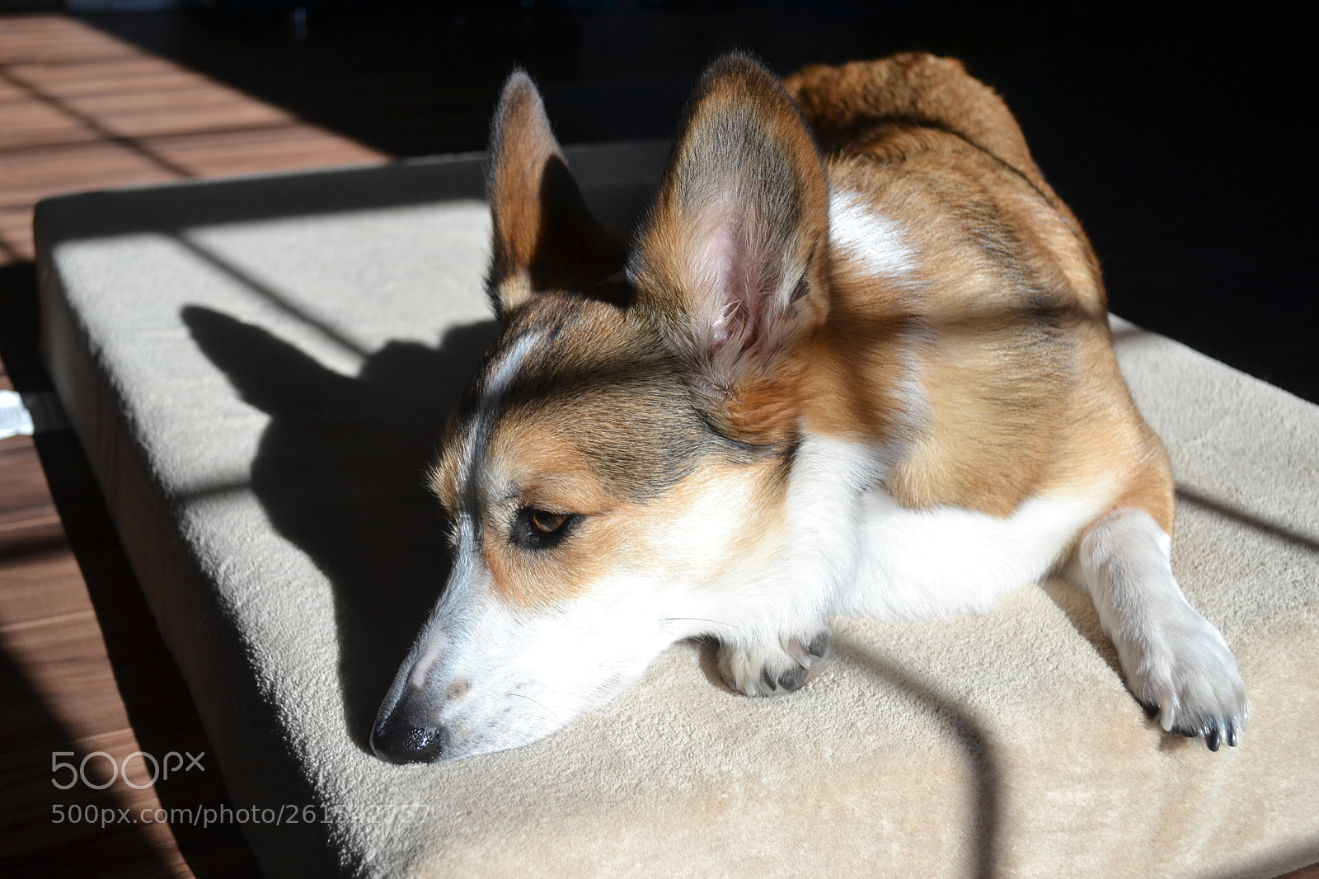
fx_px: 1758
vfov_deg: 28.1
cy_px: 440
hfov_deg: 41.1
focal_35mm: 48
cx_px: 660
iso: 200
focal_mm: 32
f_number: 5
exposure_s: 1/160
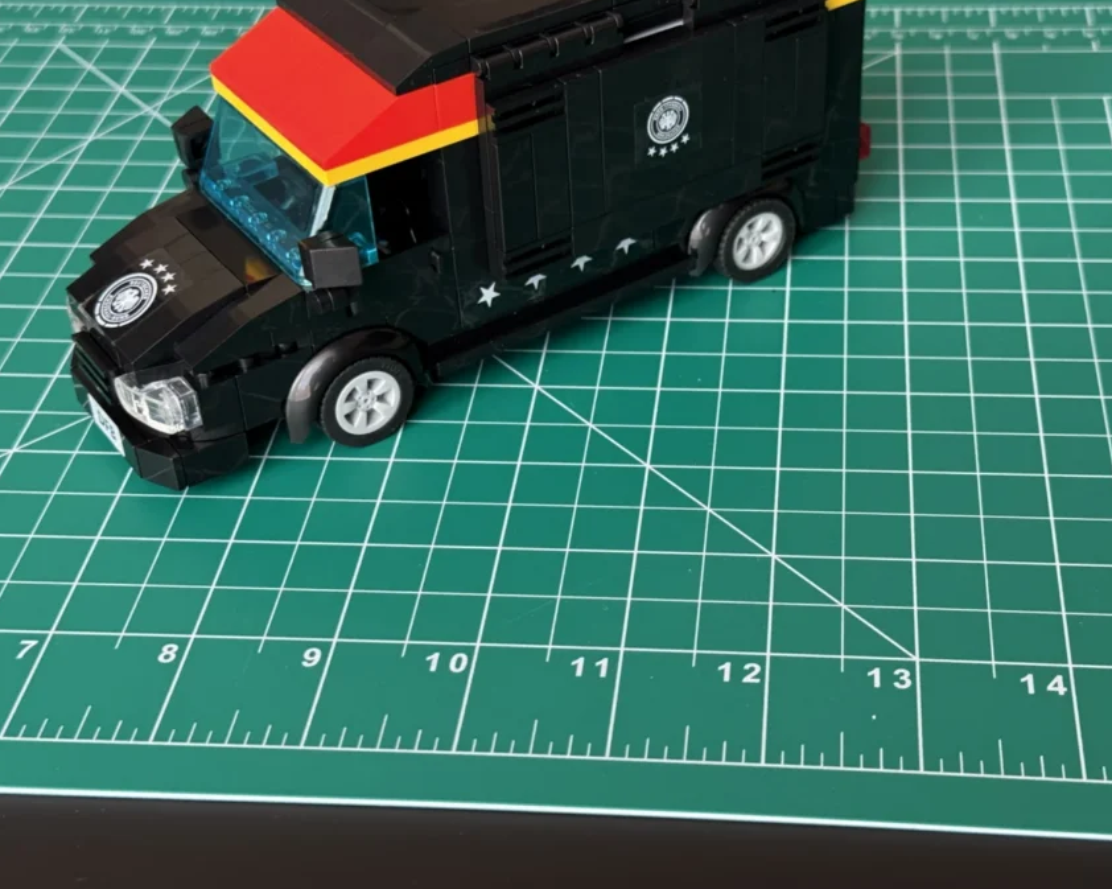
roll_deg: +2.8
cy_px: 391
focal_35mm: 57
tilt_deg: -36.4
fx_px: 1875
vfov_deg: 26.6
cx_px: 639
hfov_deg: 33.0
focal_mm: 6.76
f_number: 1.78
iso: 200
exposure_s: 1/60
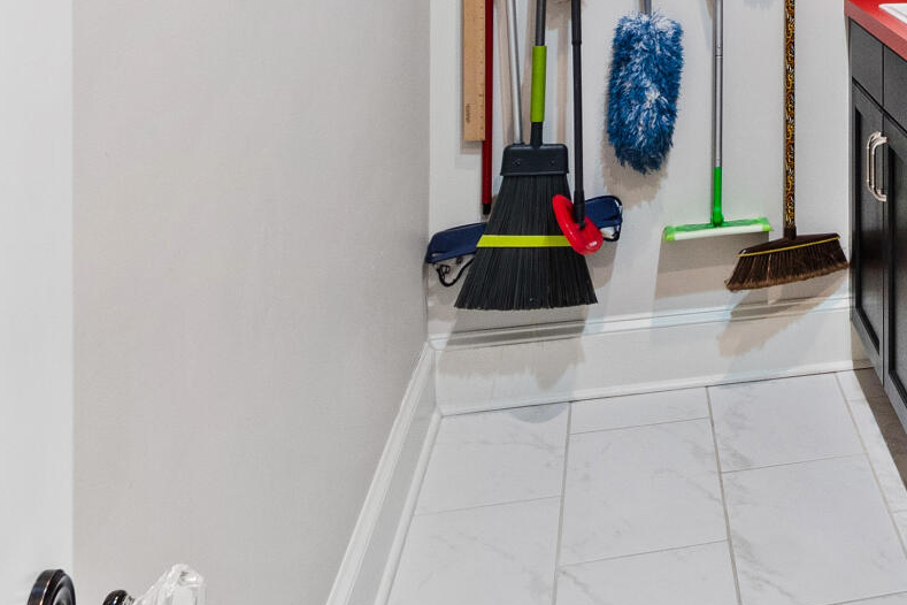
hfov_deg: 28.7
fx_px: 1436
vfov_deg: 21.5
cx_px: 1178
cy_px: -183
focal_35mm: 57
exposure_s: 1/1.67
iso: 100
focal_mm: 10
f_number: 8
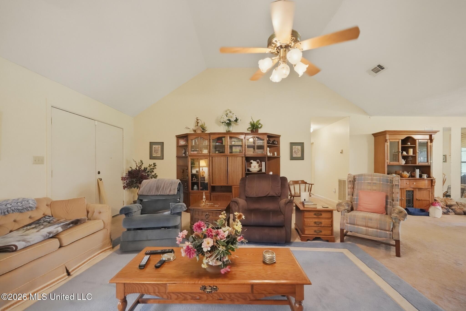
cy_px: 156
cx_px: 233
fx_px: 181
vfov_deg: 81.2
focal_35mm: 14
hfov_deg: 104.3
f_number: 5
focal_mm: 14
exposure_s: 1/125
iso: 25600
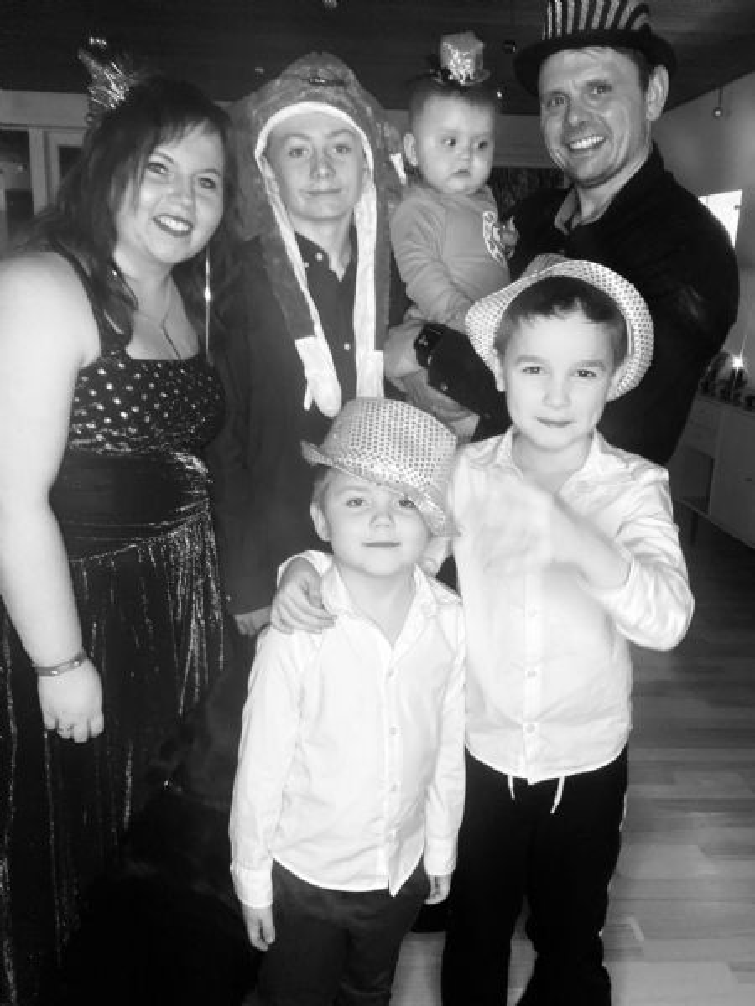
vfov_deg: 60.0
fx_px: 872
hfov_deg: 46.8
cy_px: 503
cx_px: 378
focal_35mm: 30
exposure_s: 1/33
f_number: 2.2
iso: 400
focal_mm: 2.71
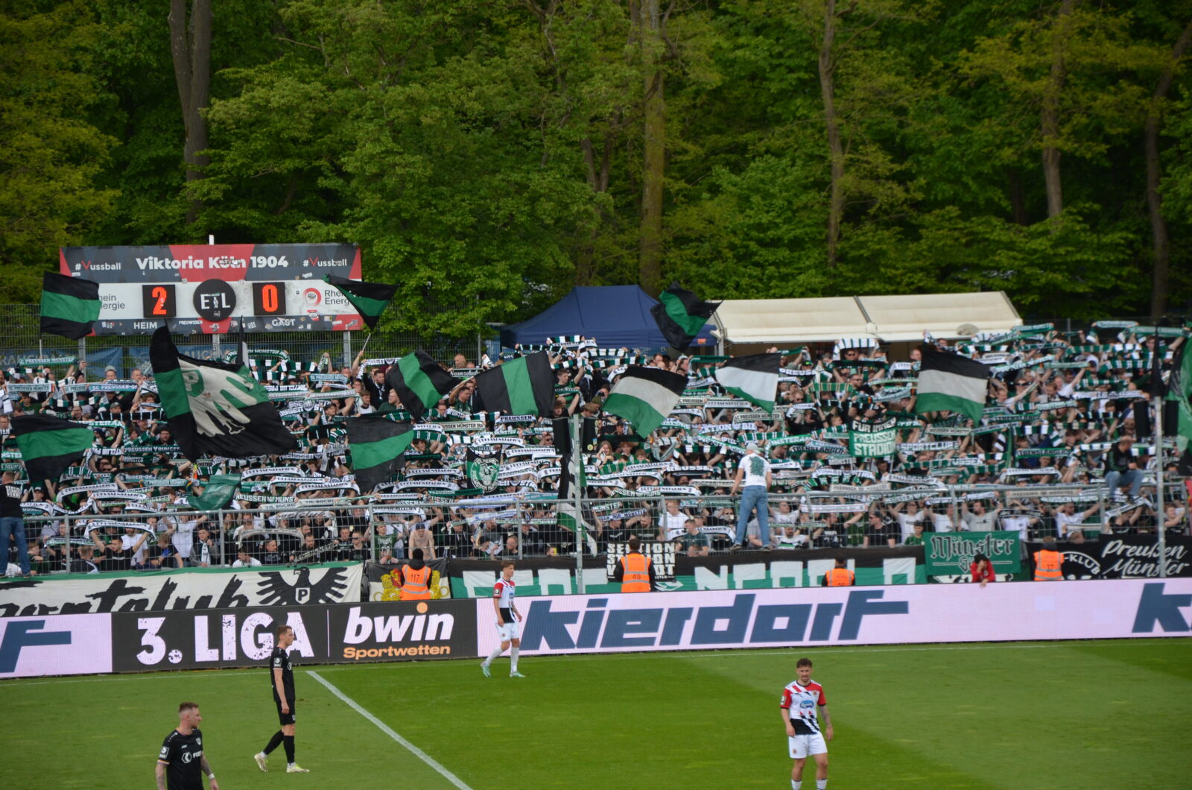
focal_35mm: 158
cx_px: 596
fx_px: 5205
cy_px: 395
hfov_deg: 13.1
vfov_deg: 8.7
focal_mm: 105
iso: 400
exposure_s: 1/500
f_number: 5.6
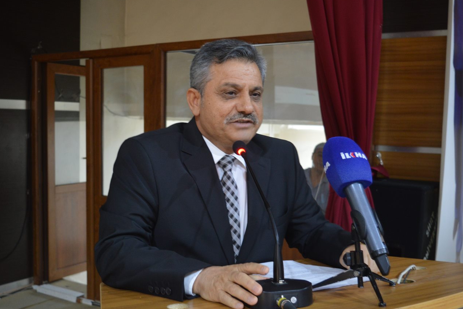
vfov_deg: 30.8
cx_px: 228
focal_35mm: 44
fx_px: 560
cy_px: 161
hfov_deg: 44.9
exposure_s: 1/15
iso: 1000
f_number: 4
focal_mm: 27
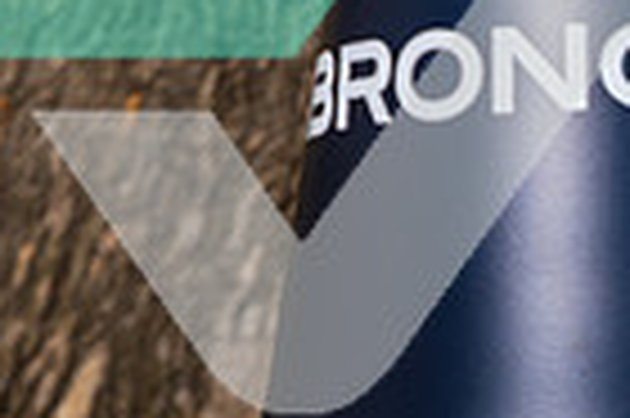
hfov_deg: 7.7
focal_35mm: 261
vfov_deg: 5.2
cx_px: 1071
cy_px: -371
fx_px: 4562
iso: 100
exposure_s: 1/250
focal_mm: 63
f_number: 5.6
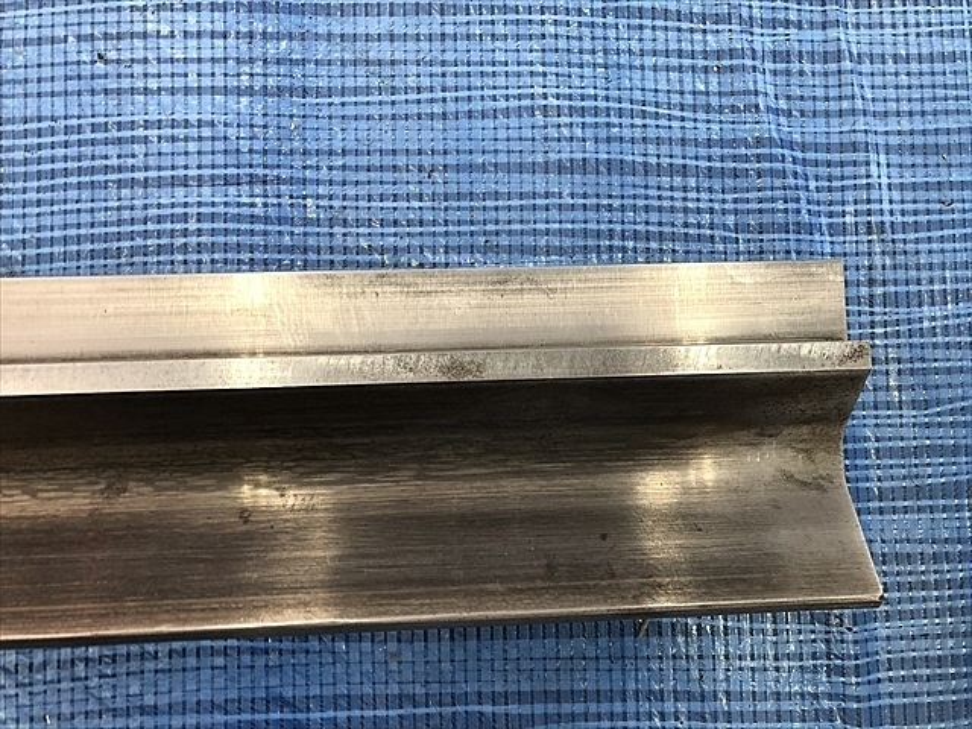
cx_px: 486
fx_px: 786
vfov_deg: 49.7
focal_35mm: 28
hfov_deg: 63.4
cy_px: 364
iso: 40
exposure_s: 1/24
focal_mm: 3.99
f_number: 1.8
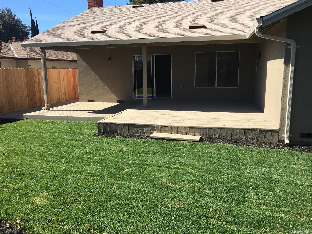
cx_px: 156
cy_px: 117
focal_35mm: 29
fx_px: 261
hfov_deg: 61.7
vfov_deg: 48.2
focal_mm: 4.15
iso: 25
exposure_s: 1/1374
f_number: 2.2
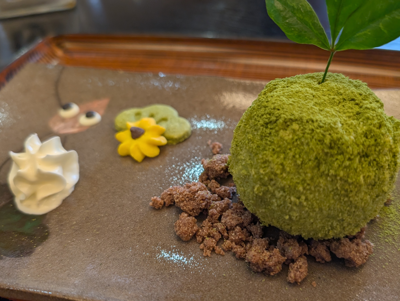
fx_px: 382
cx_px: 216
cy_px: 160
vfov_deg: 43.0
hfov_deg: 55.2
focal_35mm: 33
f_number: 1.68
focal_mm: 6.9
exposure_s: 1/100
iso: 24
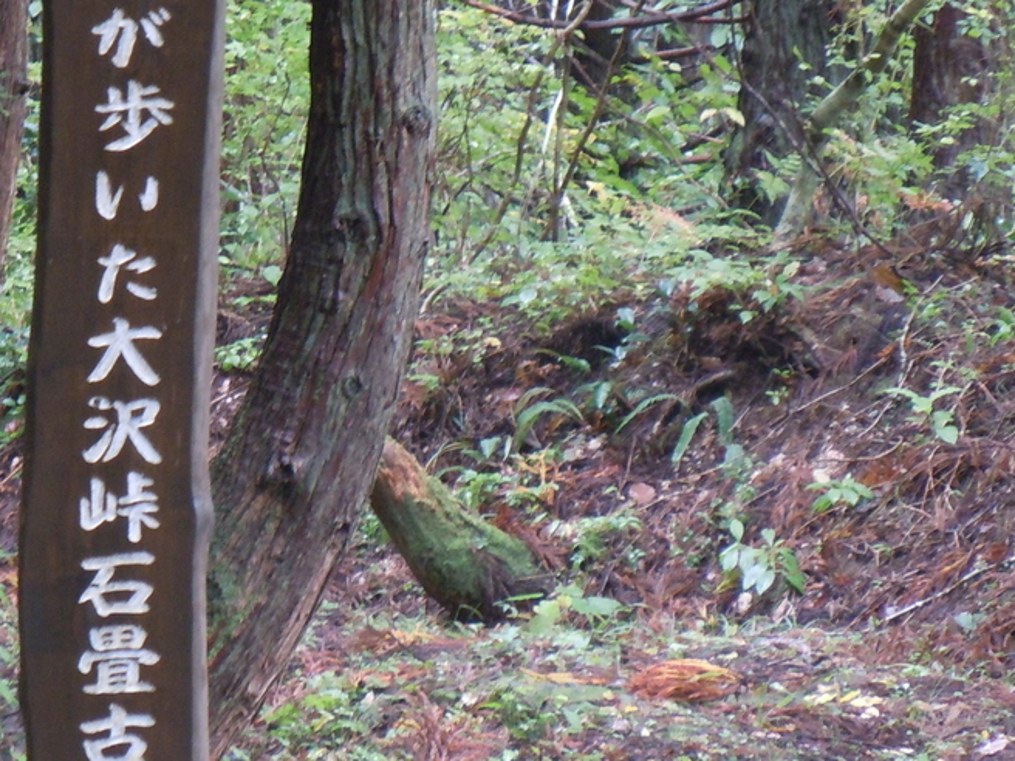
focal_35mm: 278
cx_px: 235
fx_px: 8151
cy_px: 357
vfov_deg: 5.3
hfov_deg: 7.1
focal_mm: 27.4
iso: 400
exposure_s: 1/8
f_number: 4.6
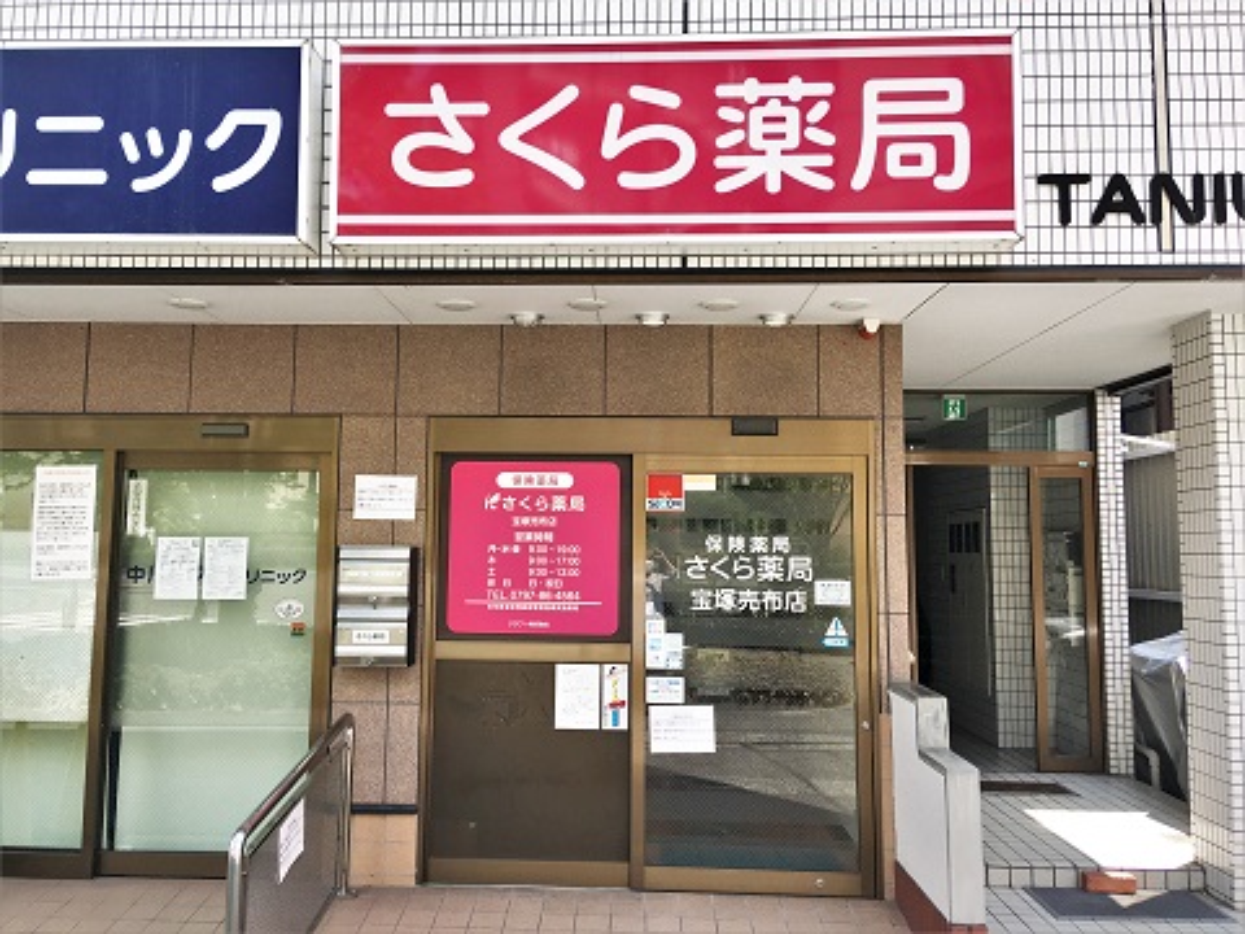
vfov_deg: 48.2
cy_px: 467
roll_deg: +0.0
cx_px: 622
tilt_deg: +4.7
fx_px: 1043
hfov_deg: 61.7
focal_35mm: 29
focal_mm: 4.15
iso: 25
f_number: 2.2
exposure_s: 1/394
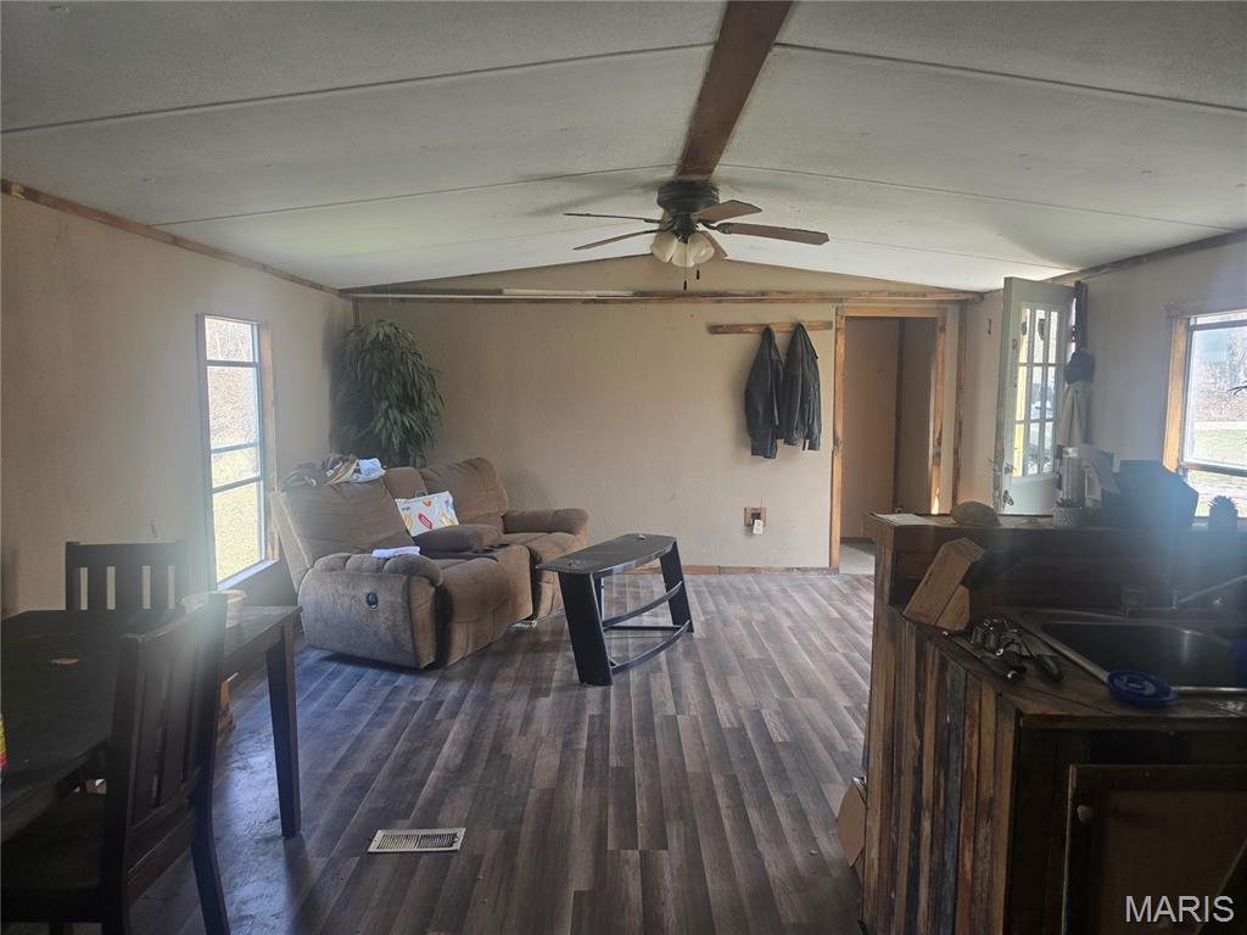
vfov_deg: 58.9
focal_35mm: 23
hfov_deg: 73.9
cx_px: 624
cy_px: 468
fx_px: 829
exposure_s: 1/180
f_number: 1.7
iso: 80
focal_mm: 6.3
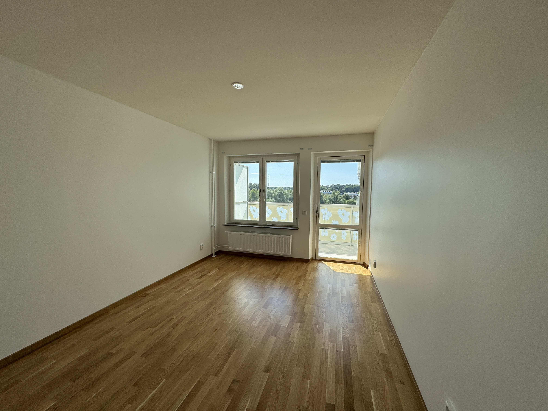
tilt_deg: -2.9
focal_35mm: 14
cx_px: 274
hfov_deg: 102.1
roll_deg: -0.5
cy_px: 206
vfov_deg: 85.7
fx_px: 222
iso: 40
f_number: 2.2
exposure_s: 1/646
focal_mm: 2.22
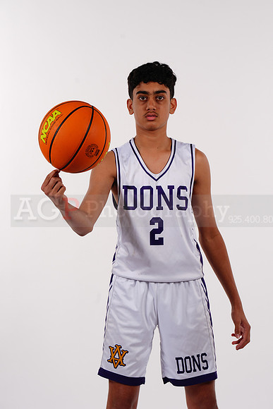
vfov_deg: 11.4
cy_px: 204
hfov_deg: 7.6
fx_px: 2046
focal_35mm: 180
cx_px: 136
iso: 200
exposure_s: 1/500
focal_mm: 180
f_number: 9
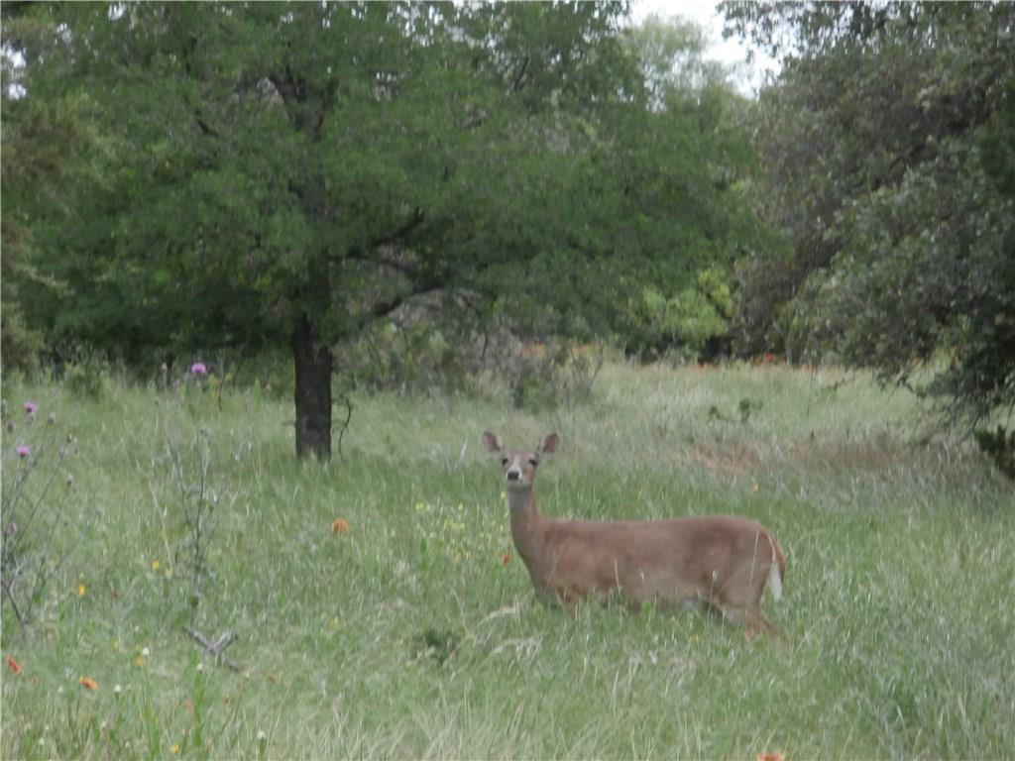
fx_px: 7037
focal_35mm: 240
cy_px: 380
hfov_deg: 8.2
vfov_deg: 6.2
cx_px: 508
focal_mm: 42
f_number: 5.8
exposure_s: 1/200
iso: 200
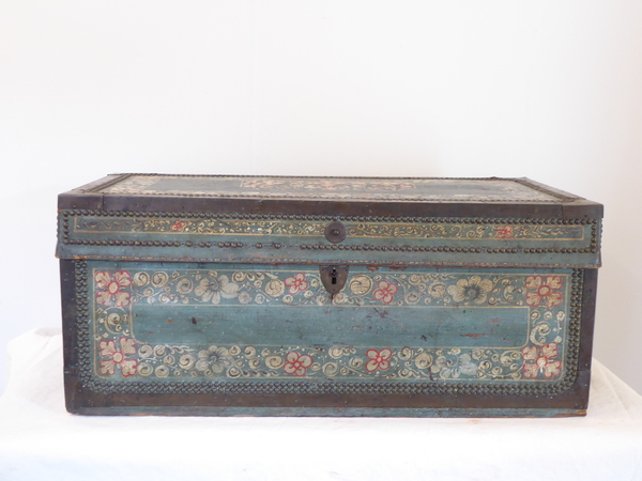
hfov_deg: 42.9
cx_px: 321
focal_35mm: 44
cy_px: 240
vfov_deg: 32.9
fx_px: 816
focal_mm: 7.8
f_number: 3.9
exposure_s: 1/5
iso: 400
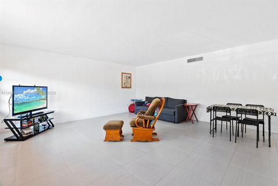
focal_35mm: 15
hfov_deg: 100.4
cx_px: 139
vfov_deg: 77.3
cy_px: 93
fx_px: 116
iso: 900
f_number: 8
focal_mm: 10
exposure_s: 1/15
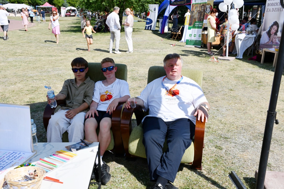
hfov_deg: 53.1
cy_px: 94
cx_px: 142
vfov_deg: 36.9
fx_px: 284
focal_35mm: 36
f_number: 9
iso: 100
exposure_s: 1/320
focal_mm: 24
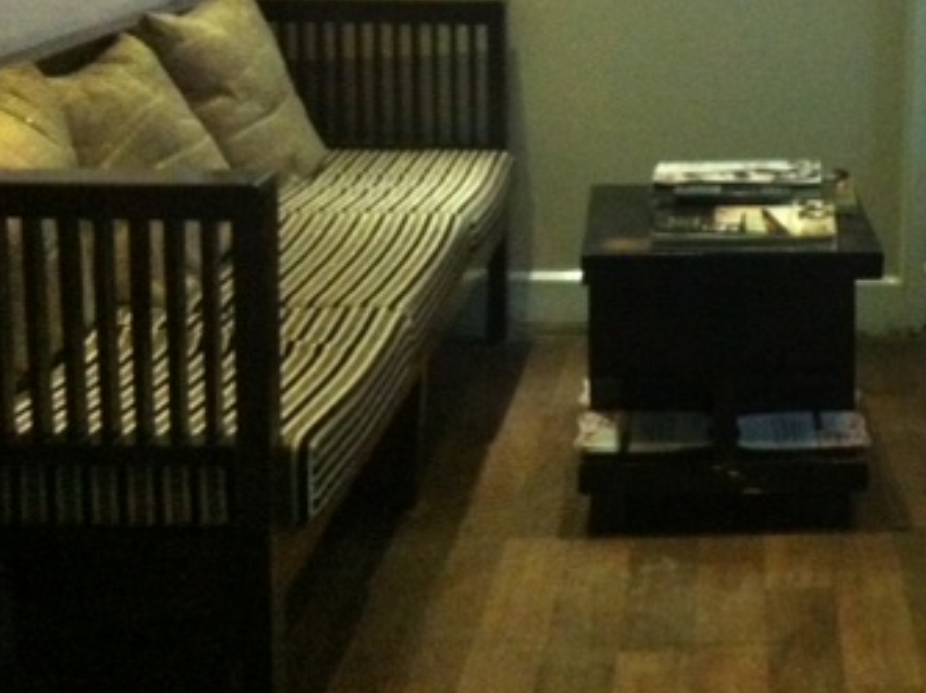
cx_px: 810
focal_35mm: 67
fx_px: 1791
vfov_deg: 21.4
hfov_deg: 28.0
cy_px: 58
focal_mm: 3.85
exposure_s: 1/15
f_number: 2.8
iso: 1000
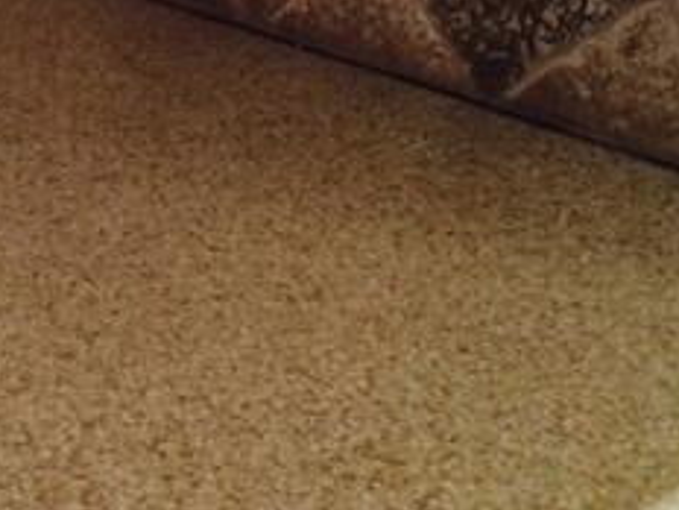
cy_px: 91
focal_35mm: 80
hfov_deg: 23.0
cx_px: -64
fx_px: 1569
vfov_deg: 18.2
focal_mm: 4.15
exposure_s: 1/30
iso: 100
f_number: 2.2
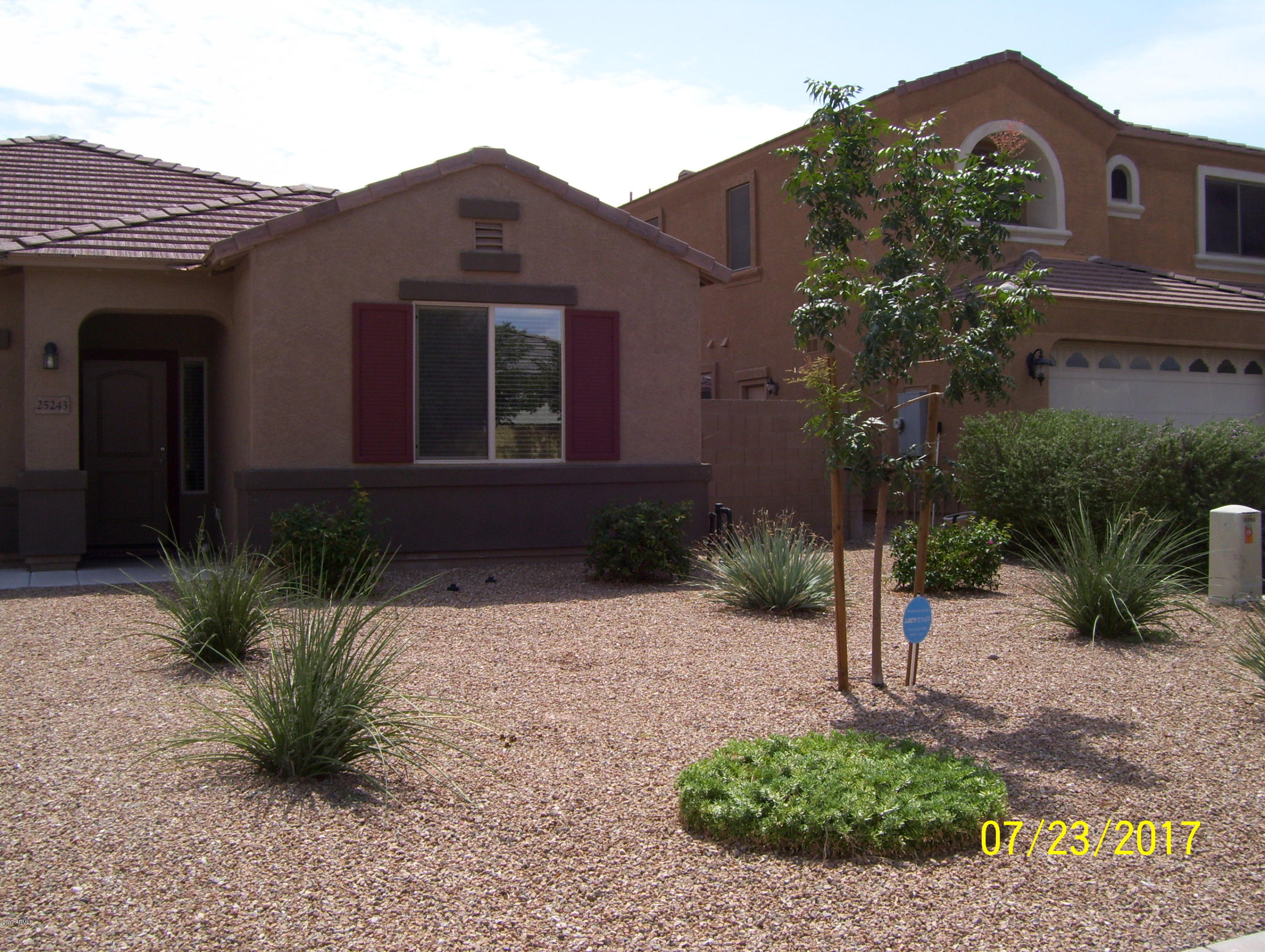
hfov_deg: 51.3
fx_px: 1317
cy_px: 476
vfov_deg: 39.7
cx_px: 632
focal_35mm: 36
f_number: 4.8
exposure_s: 1/400
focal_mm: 6
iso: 80
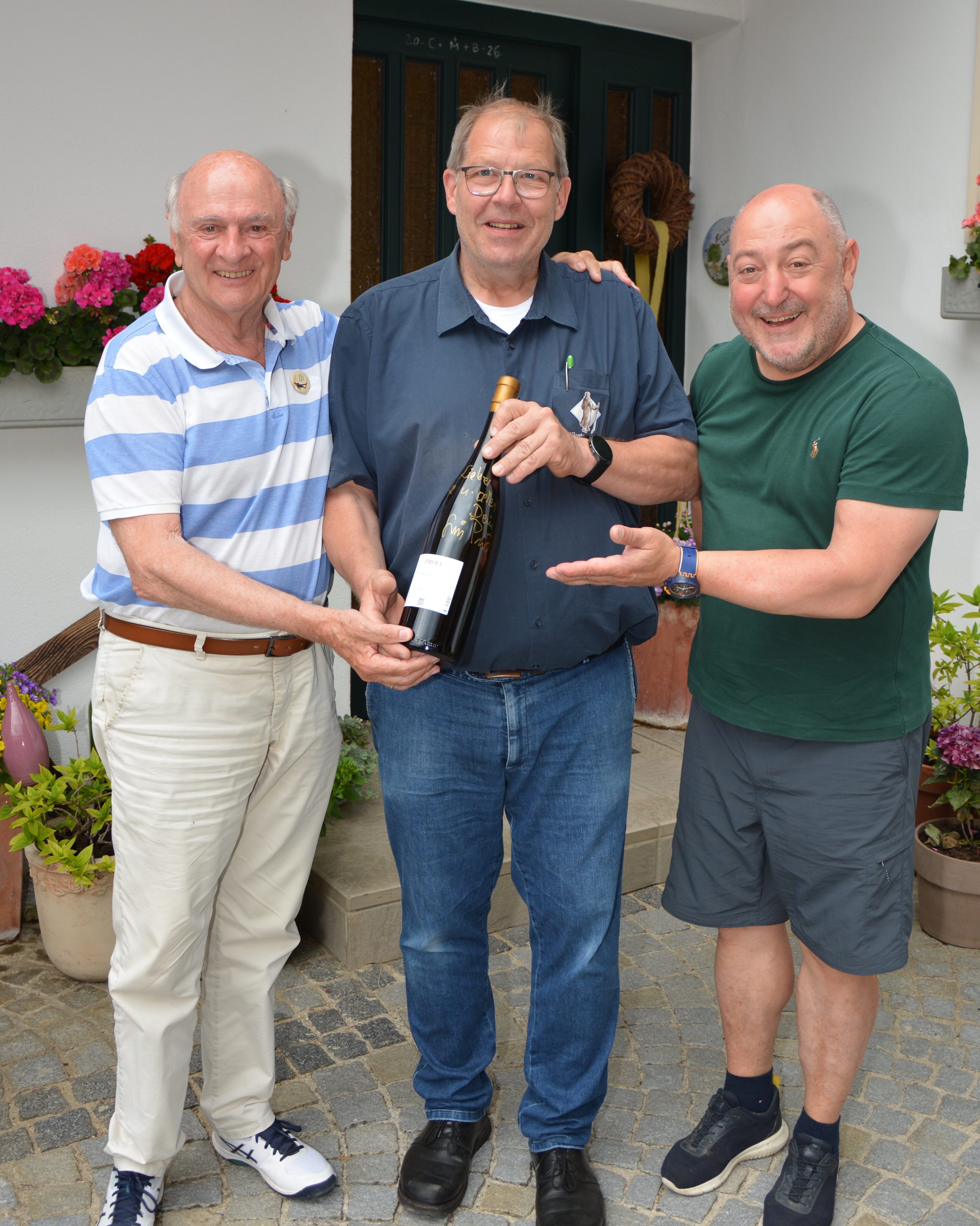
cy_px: 562
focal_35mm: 40
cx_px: 492
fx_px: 1437
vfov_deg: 46.1
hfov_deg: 37.7
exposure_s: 1/60
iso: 200
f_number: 4
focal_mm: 21
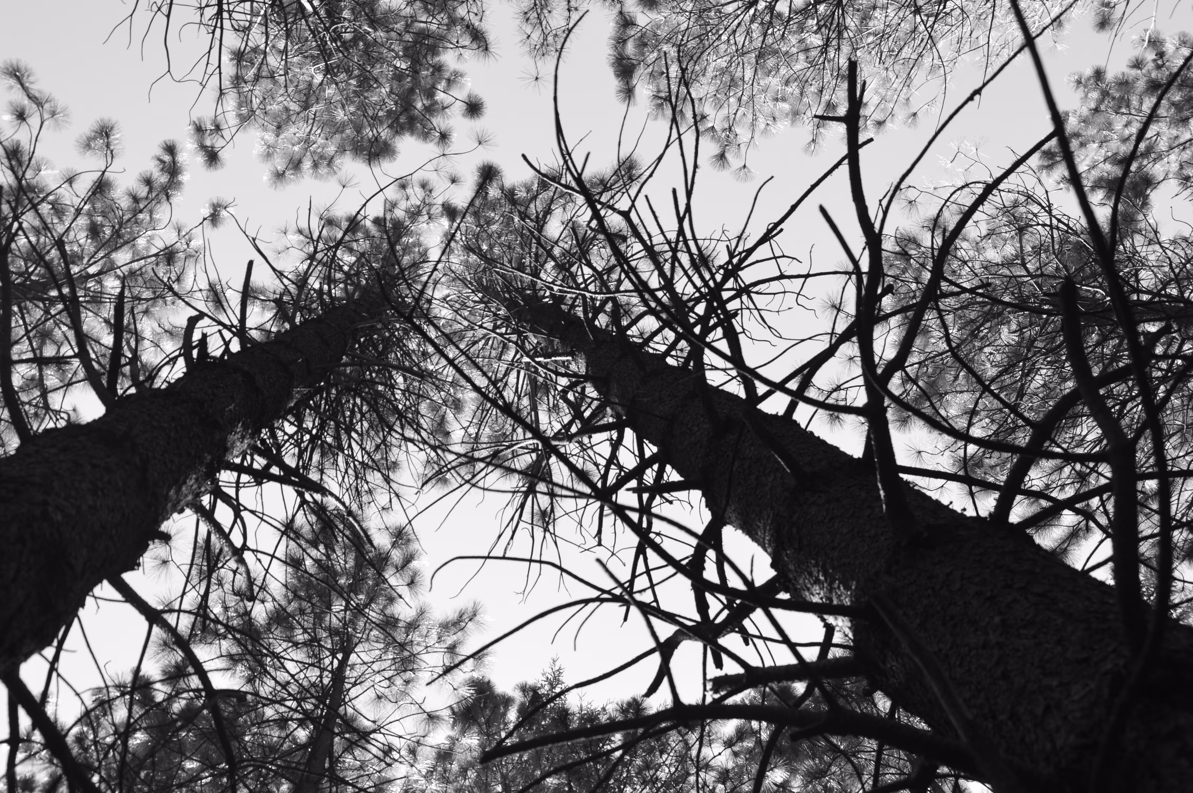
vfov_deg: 31.8
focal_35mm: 42
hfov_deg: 46.4
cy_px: 396
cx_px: 596
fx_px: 1391
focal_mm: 28
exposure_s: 1/250
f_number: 8
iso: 400
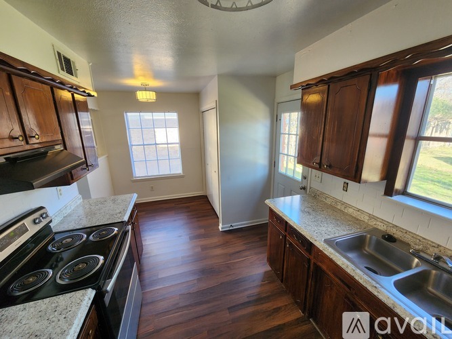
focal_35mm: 13
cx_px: 226
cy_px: 170
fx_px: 170
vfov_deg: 89.9
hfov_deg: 106.2
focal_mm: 2.2
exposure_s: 1/60
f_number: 2.2
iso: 160
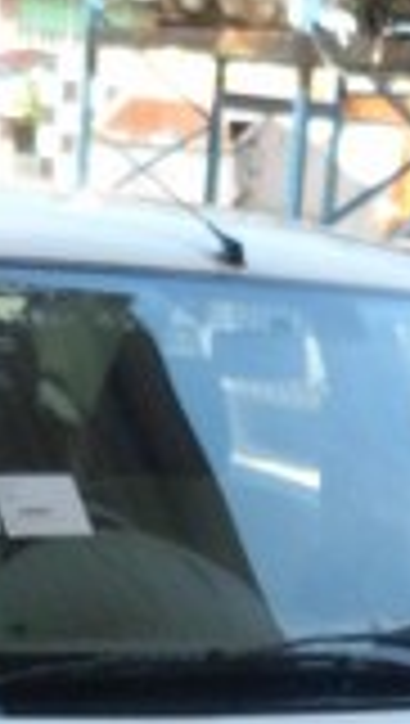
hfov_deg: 11.2
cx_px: 392
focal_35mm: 108
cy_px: 949
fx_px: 2080
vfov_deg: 18.4
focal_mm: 4.5
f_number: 2.8
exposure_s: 1/500
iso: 320
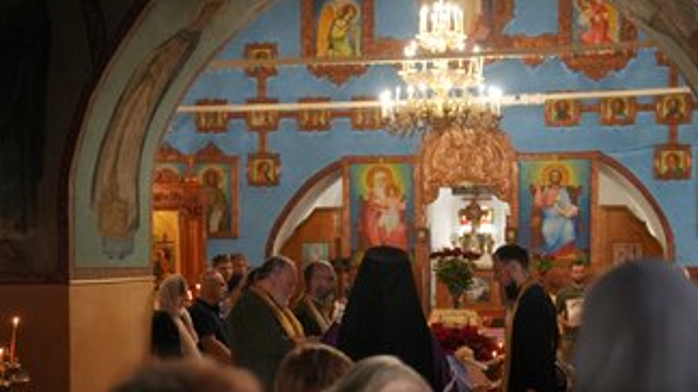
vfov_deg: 20.9
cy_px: 283
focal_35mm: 57
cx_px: 403
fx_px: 1055
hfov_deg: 36.5
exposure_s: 1/160
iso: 6400
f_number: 2.8
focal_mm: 44
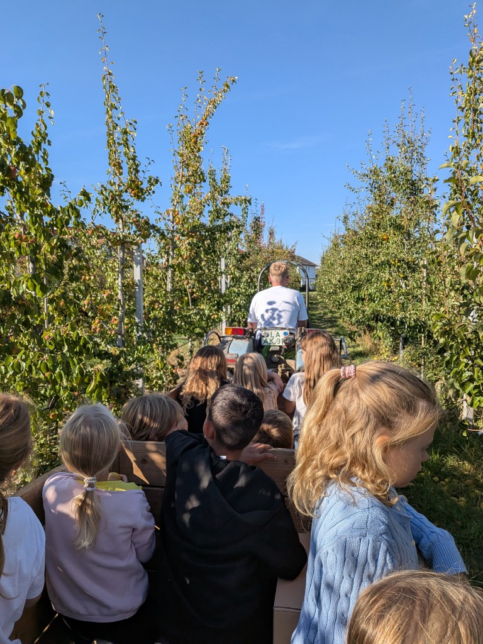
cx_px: 242
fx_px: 446
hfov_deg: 56.8
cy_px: 322
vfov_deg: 71.6
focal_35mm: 24
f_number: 1.7
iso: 30
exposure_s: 1/1560
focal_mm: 4.53
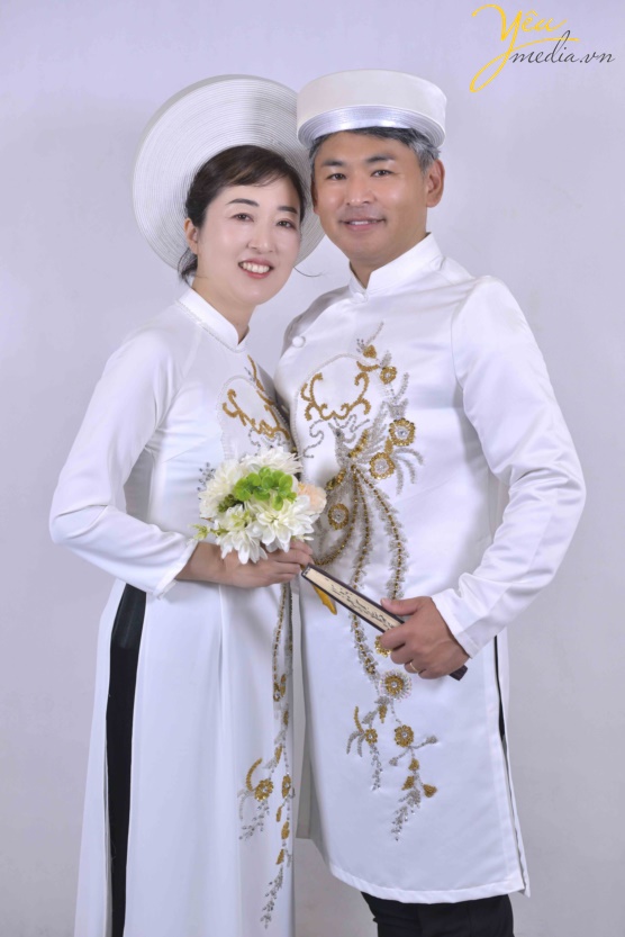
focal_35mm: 62
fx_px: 1613
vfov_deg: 32.4
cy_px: 468
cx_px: 312
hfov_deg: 21.9
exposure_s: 1/160
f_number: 5.6
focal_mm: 62
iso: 1000
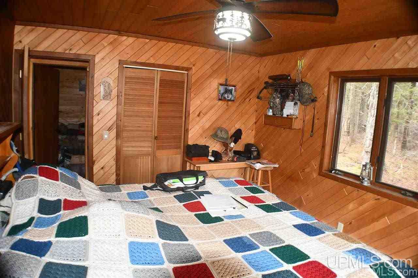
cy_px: 139
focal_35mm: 30
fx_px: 348
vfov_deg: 43.6
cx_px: 209
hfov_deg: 61.9
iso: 800
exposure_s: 1/60
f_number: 3.8
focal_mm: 20
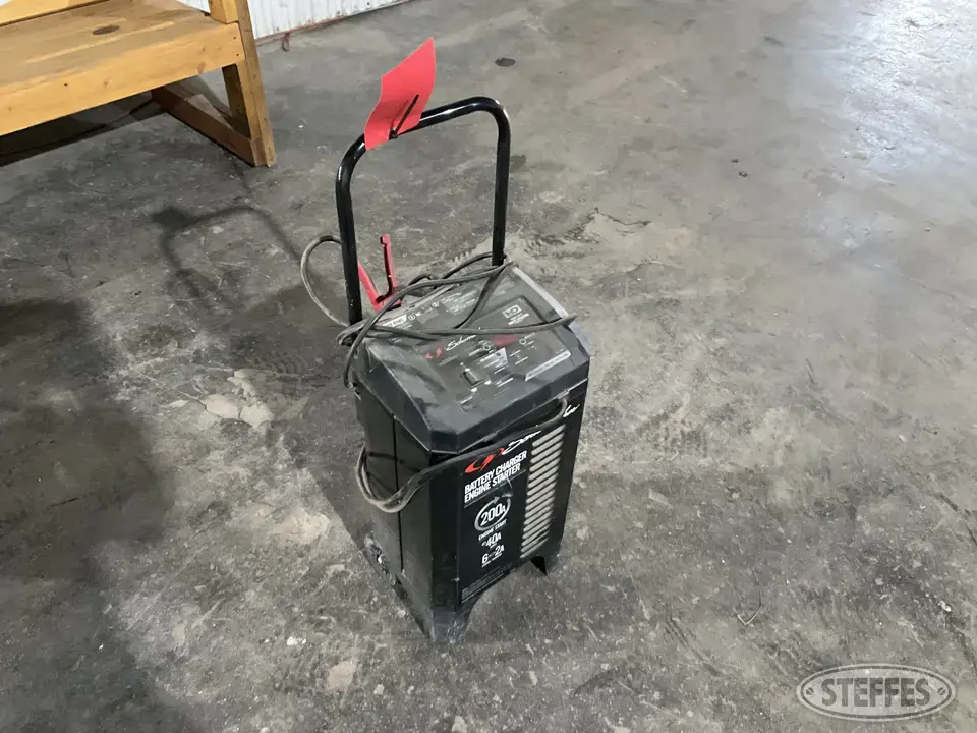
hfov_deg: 61.7
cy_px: 366
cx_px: 488
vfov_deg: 48.2
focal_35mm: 29
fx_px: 818
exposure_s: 1/30
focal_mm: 3
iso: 400
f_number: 1.8
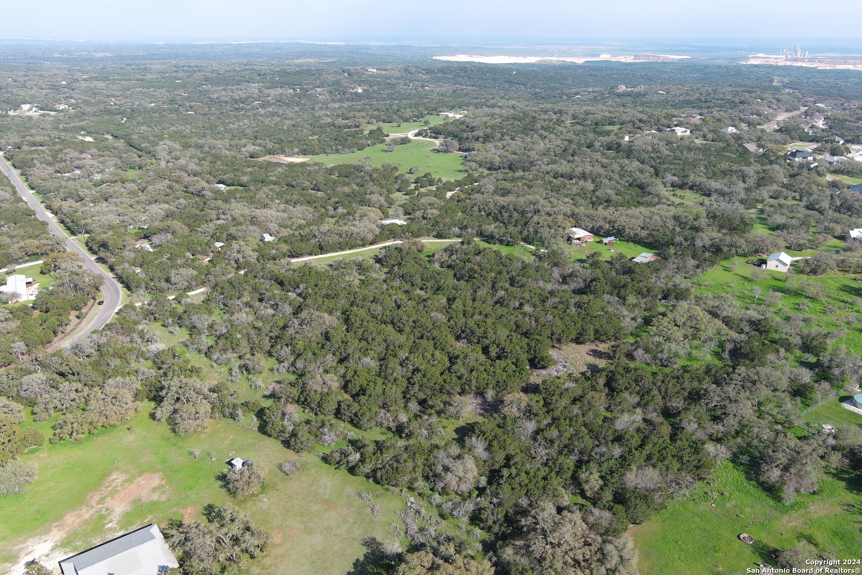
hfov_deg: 63.7
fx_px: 694
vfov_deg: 45.0
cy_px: 288
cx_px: 431
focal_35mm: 29
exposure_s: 1/780
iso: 100
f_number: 2.8
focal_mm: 10.57
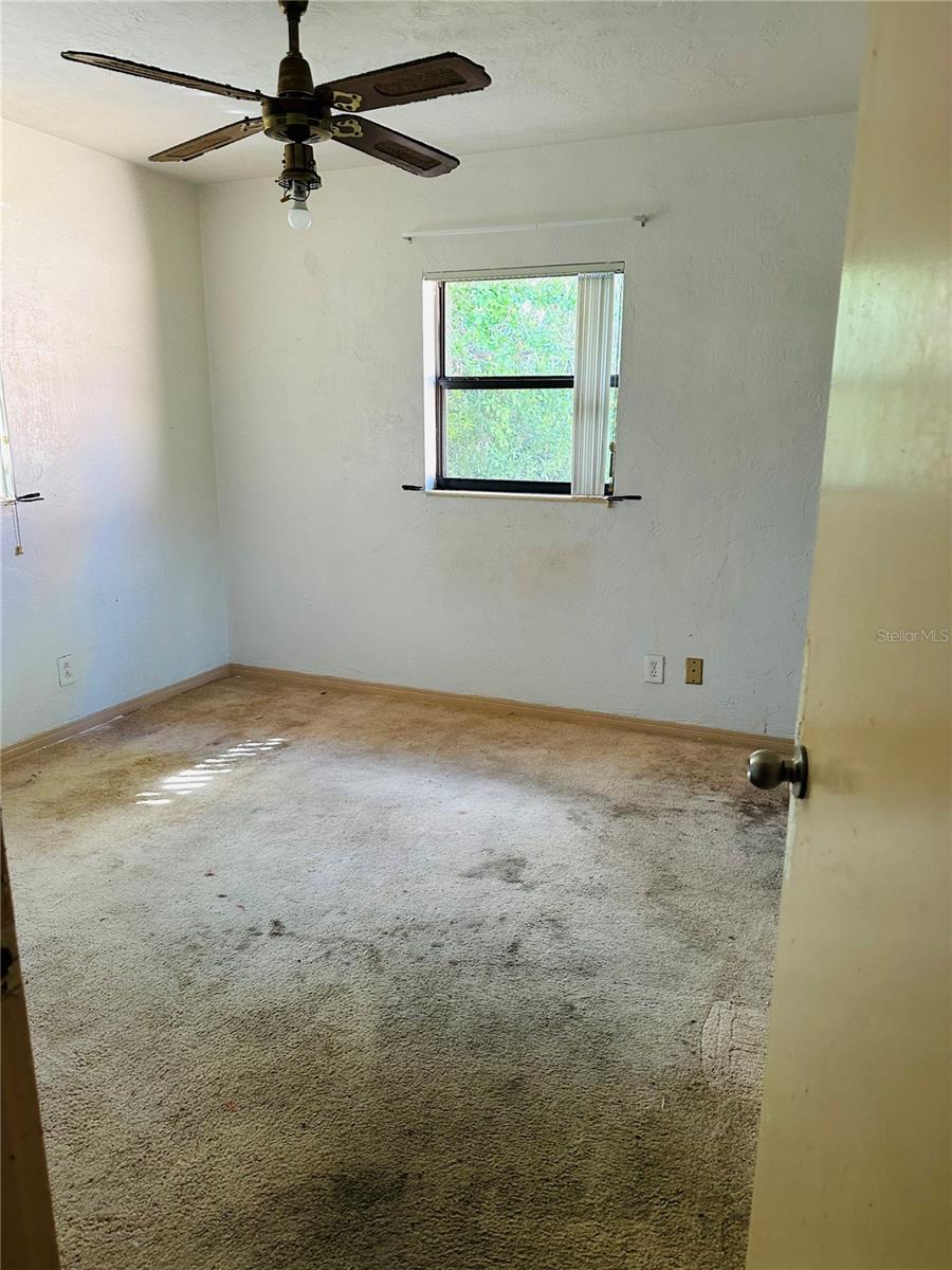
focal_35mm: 24
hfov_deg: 56.8
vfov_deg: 71.6
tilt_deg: -10.2
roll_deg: -2.8
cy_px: 635
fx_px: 880
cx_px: 476
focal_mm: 6.86
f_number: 1.78
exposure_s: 1/67
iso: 250
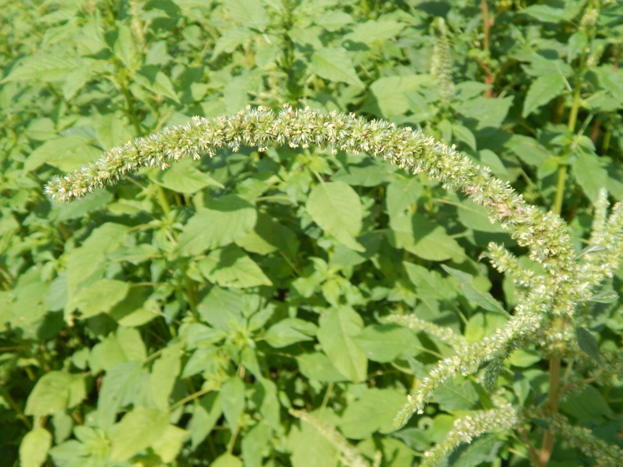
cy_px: 232
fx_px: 702
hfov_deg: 47.9
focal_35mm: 39
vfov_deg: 36.8
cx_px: 306
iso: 125
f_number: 3.4
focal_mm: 6.8
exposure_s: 1/1250
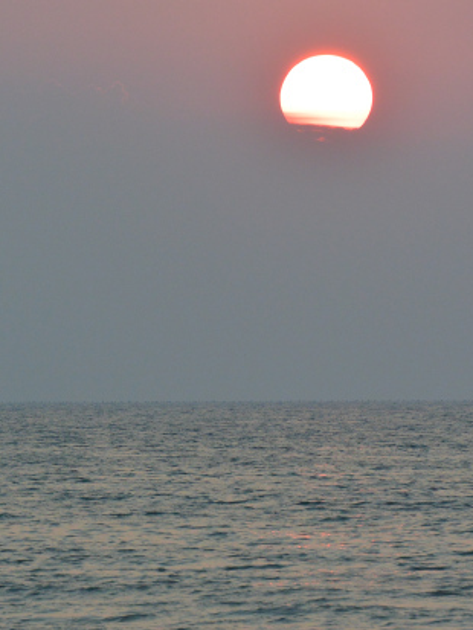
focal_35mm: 553
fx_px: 10070
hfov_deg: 2.7
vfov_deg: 3.6
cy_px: 370
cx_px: 281
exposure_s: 1/320
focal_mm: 110
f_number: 5.6
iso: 200
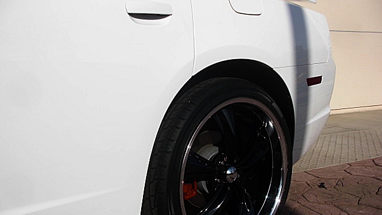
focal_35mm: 40
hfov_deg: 50.5
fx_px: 405
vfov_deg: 29.7
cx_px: 188
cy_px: 115
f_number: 7.9
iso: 50
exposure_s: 1/250
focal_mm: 6.3
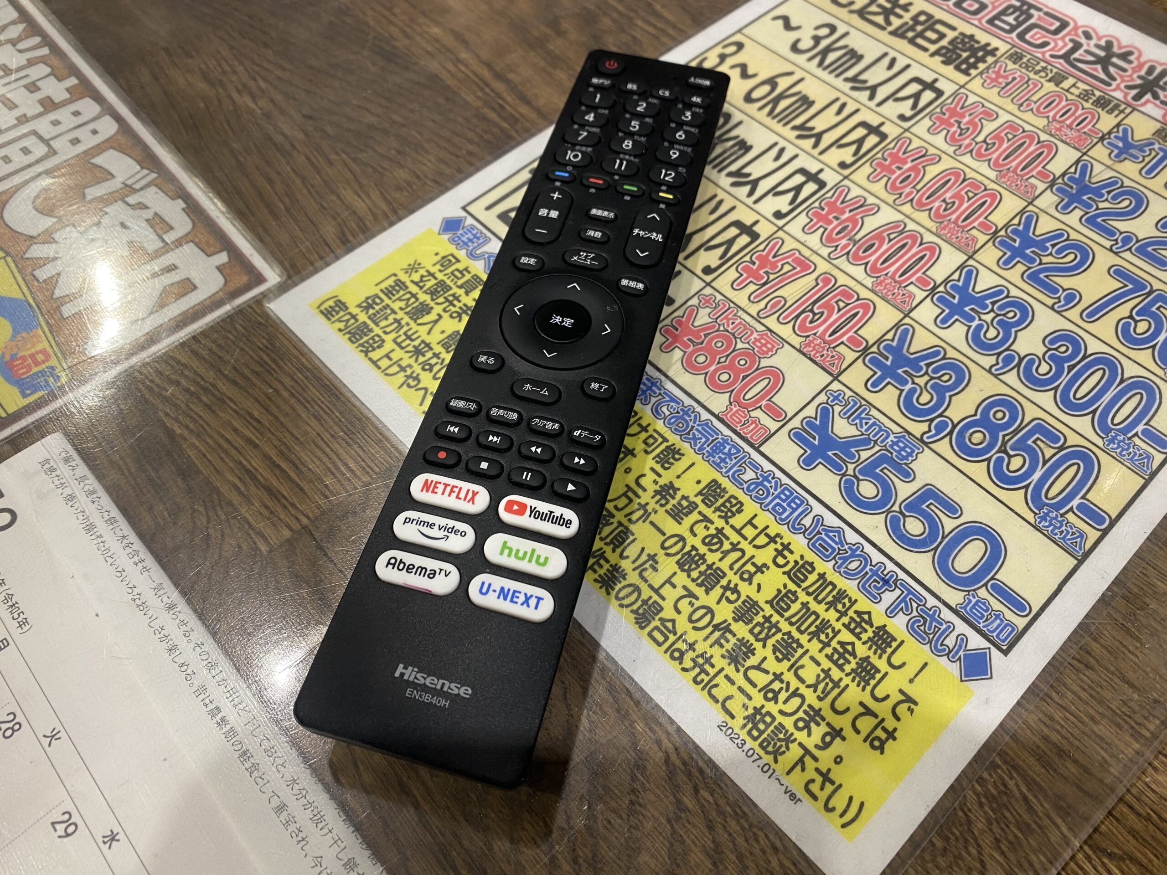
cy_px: 438
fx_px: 877
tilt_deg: -58.3
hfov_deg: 67.3
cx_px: 584
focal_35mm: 26
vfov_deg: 53.1
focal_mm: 4.25
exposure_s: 1/50
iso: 80
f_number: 1.8
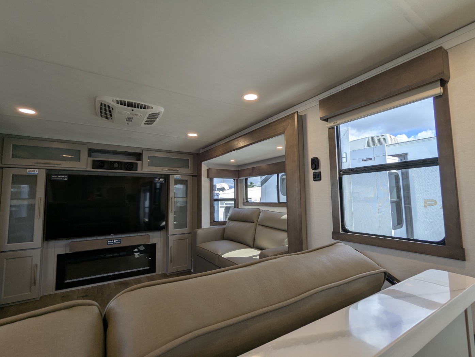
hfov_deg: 94.4
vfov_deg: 78.2
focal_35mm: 16
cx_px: 238
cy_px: 178
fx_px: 220
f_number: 2.2
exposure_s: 1/231
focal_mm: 2.35
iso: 43
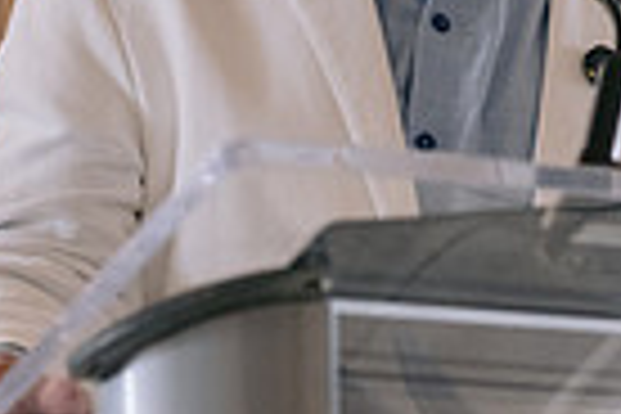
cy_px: 11
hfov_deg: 5.8
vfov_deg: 3.8
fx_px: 6158
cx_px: 594
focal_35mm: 357
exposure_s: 1/320
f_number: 1.8
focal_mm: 85
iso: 800
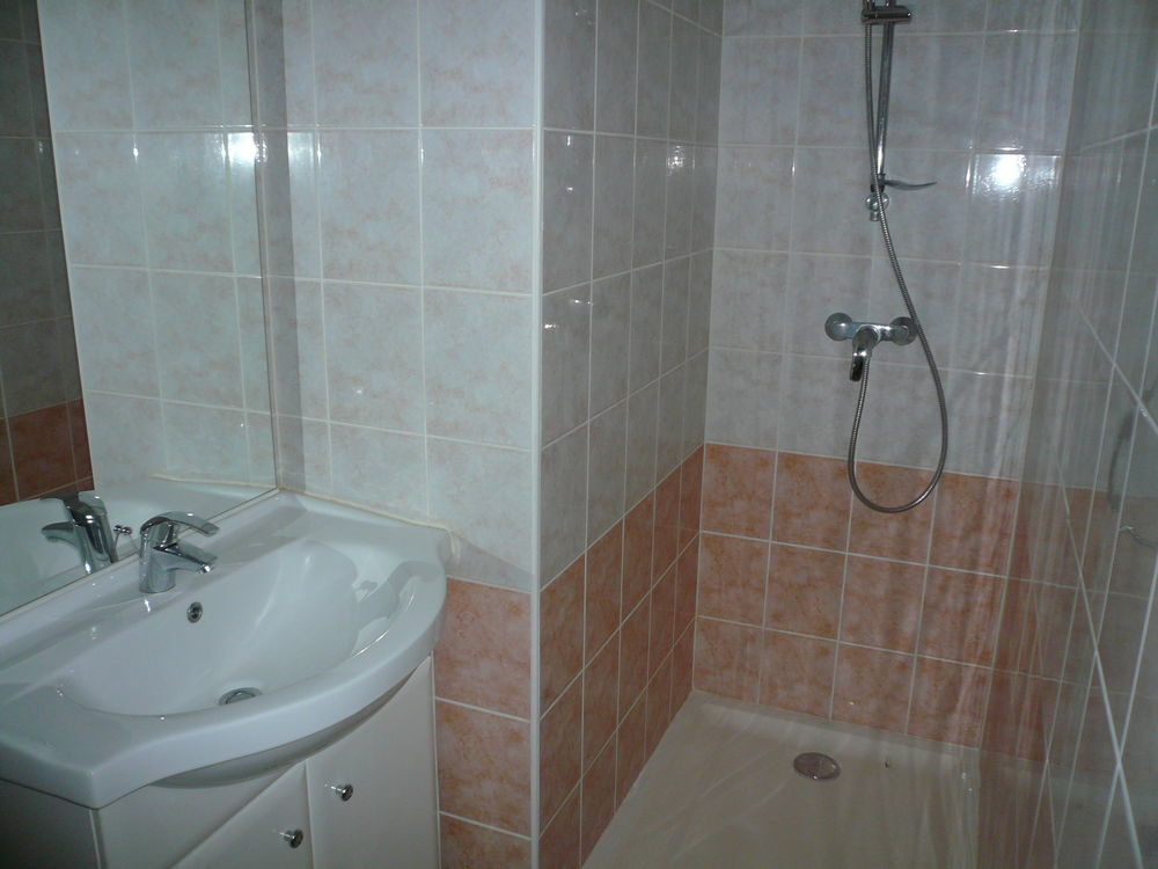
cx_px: 579
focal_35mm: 28
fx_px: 937
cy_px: 434
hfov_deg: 63.4
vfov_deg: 49.7
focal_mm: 4.6
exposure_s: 1/30
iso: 100
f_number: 2.8
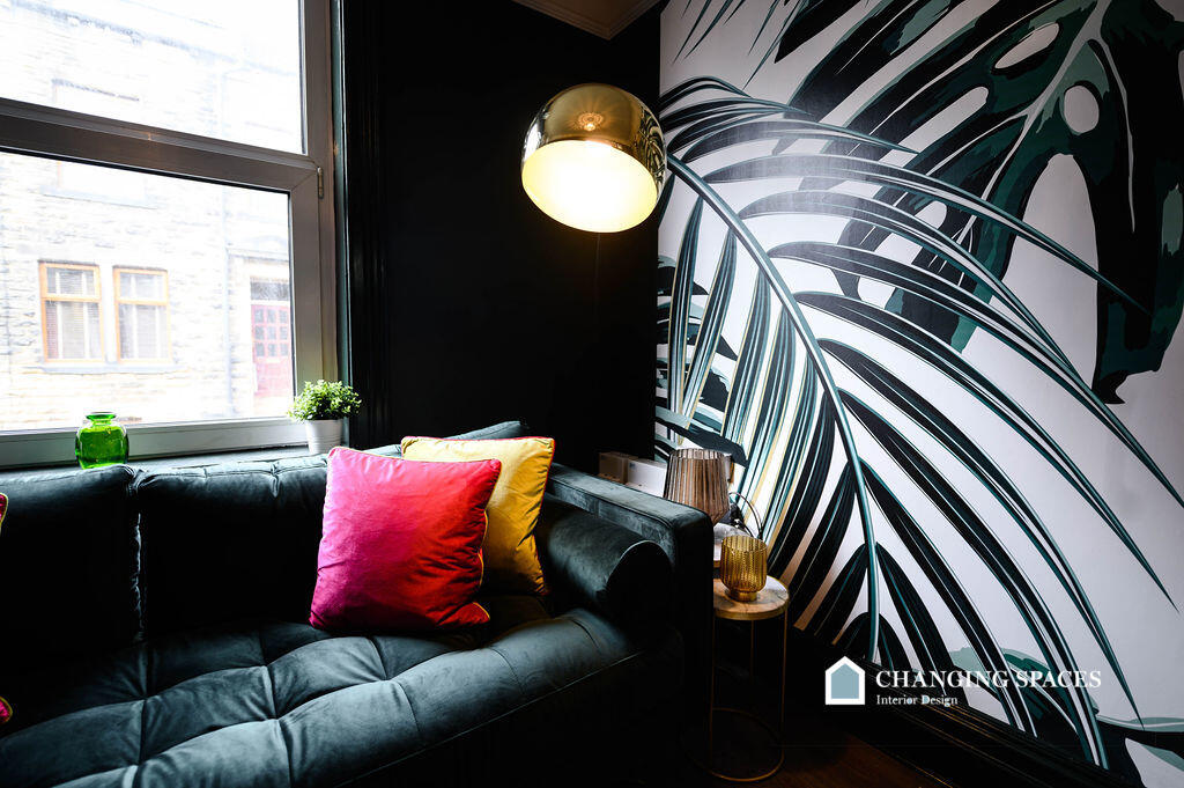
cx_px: 592
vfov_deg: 73.7
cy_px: 394
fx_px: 526
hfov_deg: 96.8
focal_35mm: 16
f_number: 2.8
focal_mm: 16
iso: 125
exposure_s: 1/25
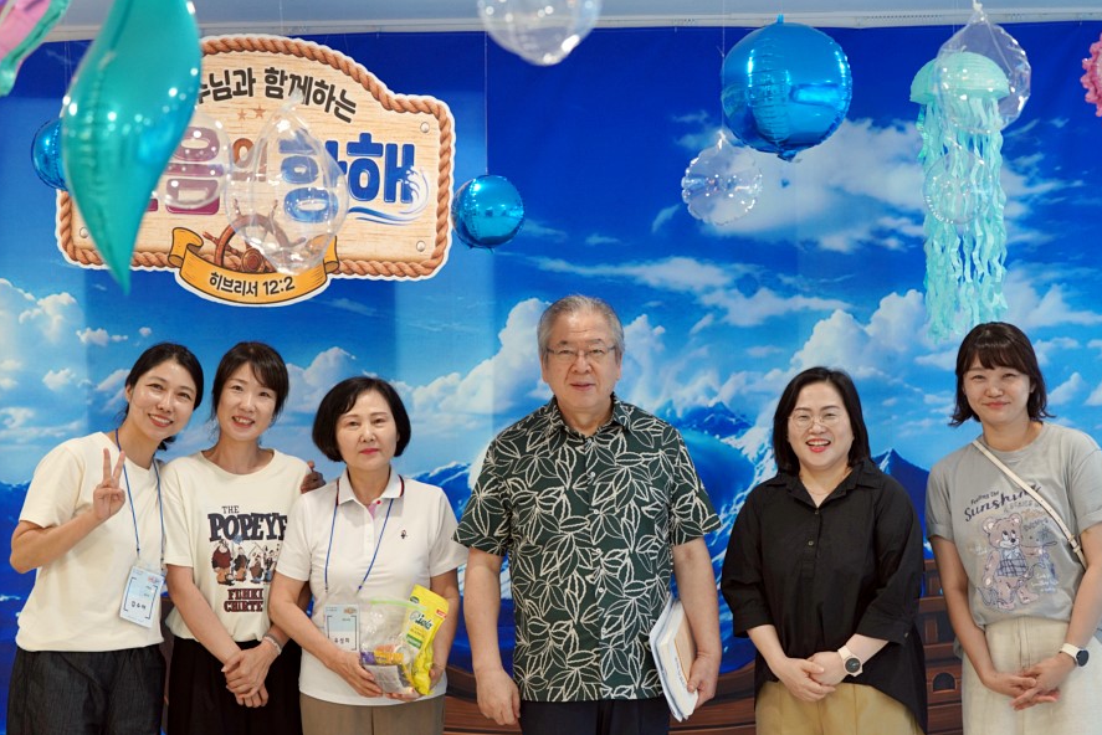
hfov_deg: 28.4
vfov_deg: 19.2
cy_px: 370
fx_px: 2174
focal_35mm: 71
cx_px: 548
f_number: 4
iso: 1000
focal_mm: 70
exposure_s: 1/160
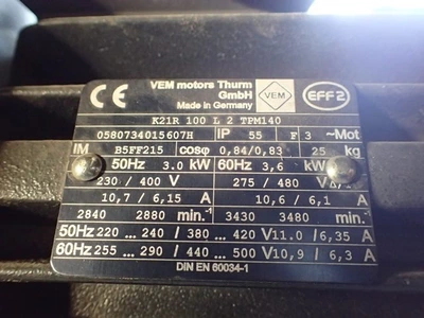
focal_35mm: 30
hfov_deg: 60.0
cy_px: 159
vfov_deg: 46.8
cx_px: 212
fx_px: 367
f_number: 2.3
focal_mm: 5.5
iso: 1250
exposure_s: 1/30
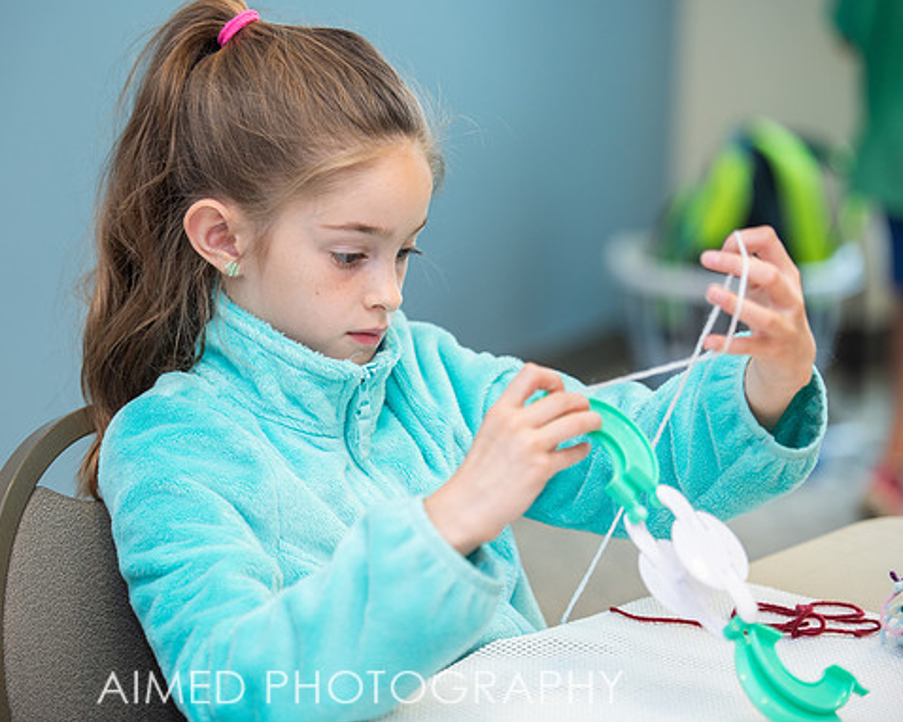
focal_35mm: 139
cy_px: 358
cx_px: 363
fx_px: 3713
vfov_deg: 11.1
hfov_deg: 13.9
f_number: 3.2
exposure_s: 1/200
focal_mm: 122
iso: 320
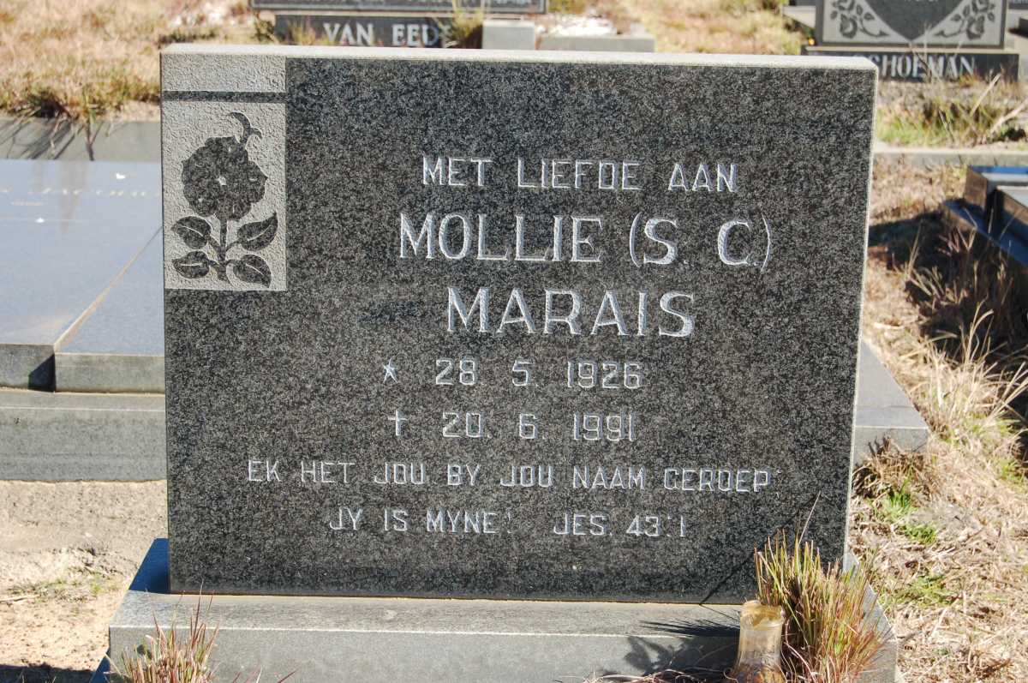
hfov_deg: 29.3
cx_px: 514
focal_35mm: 69
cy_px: 342
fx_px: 1968
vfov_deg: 19.7
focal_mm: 46
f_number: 6.3
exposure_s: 1/200
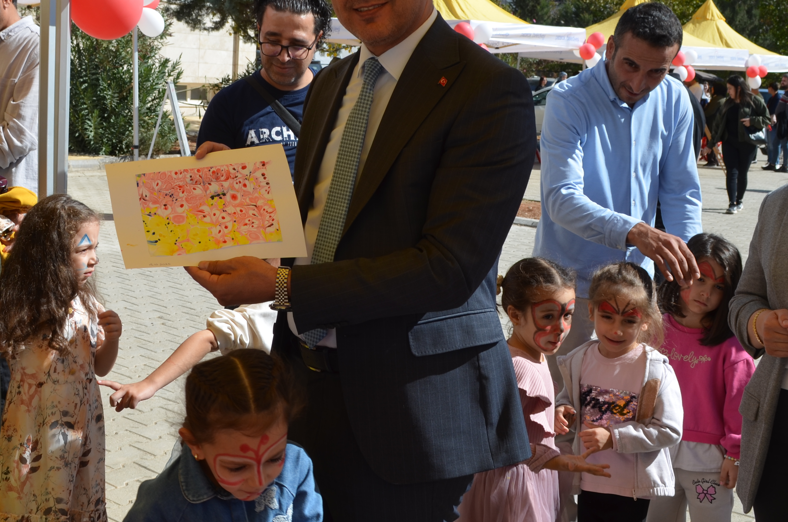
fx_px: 1201
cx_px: 317
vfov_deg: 24.3
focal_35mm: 55
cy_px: 153
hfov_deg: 36.2
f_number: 8
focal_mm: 22
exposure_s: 1/250
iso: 100
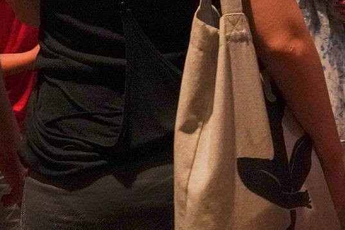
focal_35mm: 89
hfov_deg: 22.9
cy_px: -188
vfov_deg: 13.7
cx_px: 170
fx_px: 853
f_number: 14
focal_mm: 24
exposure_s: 1/80
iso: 6400
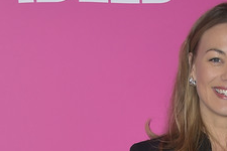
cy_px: 146
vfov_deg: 19.0
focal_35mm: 70
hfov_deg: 27.3
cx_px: 224
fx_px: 441
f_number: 6.3
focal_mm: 35
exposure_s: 1/250
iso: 160
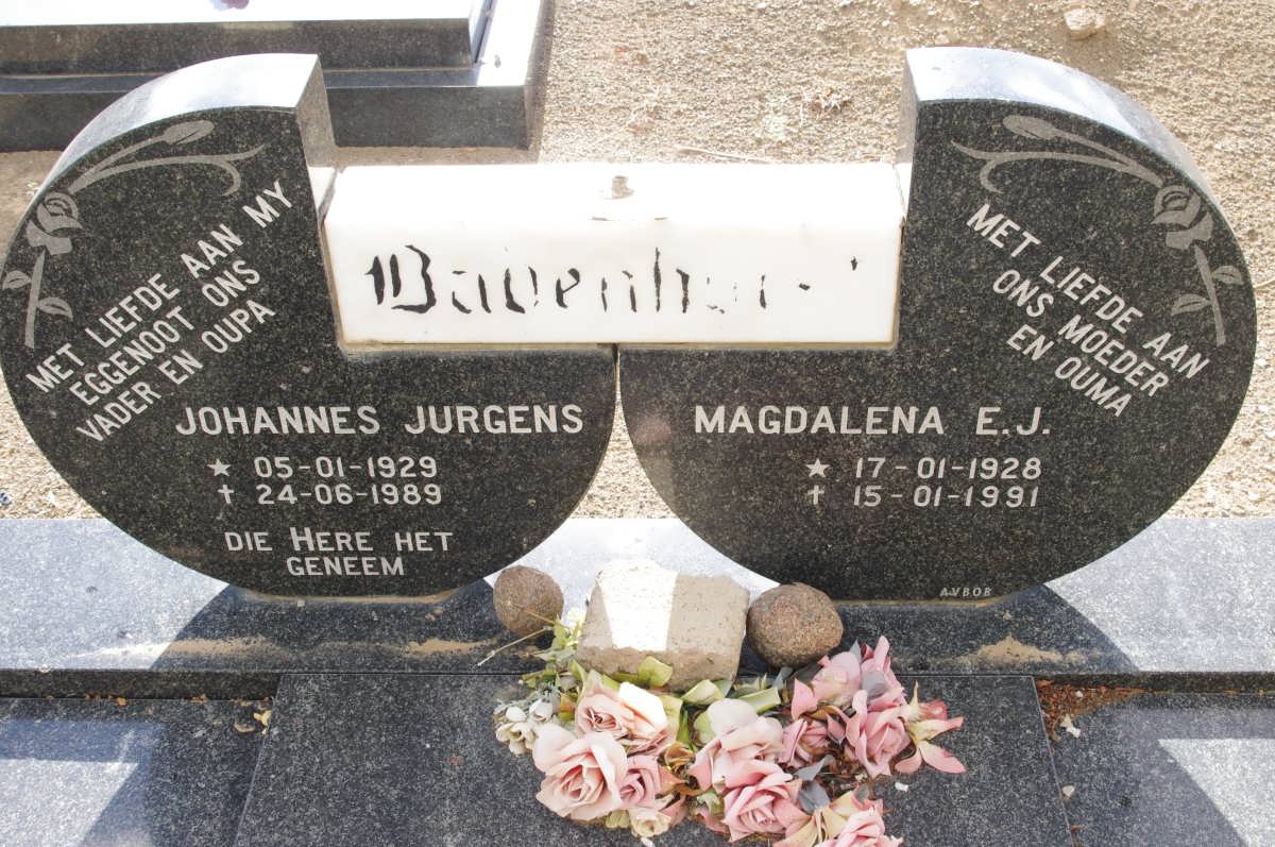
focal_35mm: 42
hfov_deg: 46.4
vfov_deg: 31.8
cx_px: 638
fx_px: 1486
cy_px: 424
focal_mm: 28.13
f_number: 11
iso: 800
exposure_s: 1/125
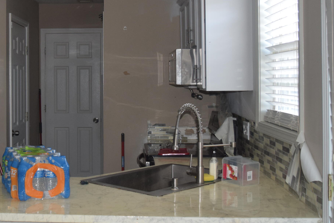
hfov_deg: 33.3
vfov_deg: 22.9
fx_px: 547
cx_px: 88
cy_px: 76
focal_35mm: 59
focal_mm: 24
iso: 800
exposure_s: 1/80
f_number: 4.5
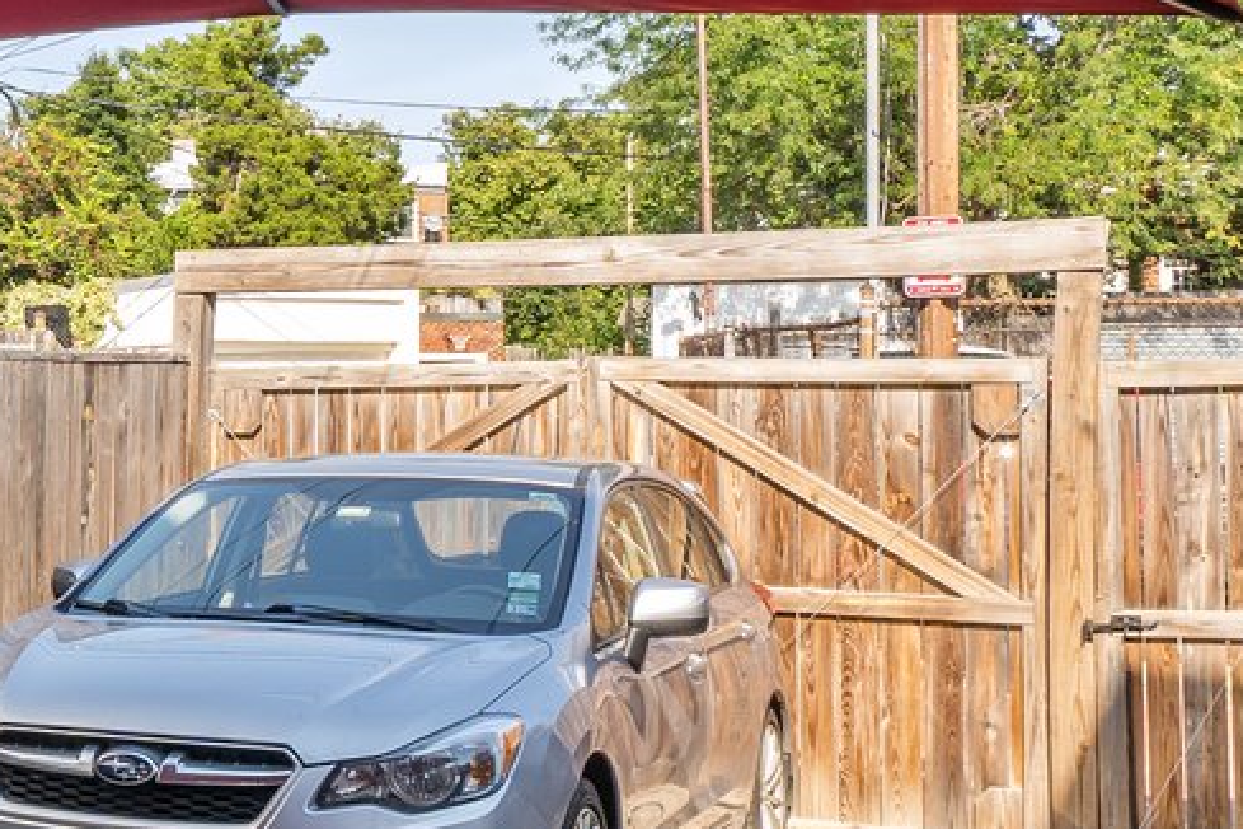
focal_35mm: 67
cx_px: -267
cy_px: 487
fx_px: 2313
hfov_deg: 26.6
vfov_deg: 20.3
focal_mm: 16
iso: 160
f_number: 11
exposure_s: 1/60
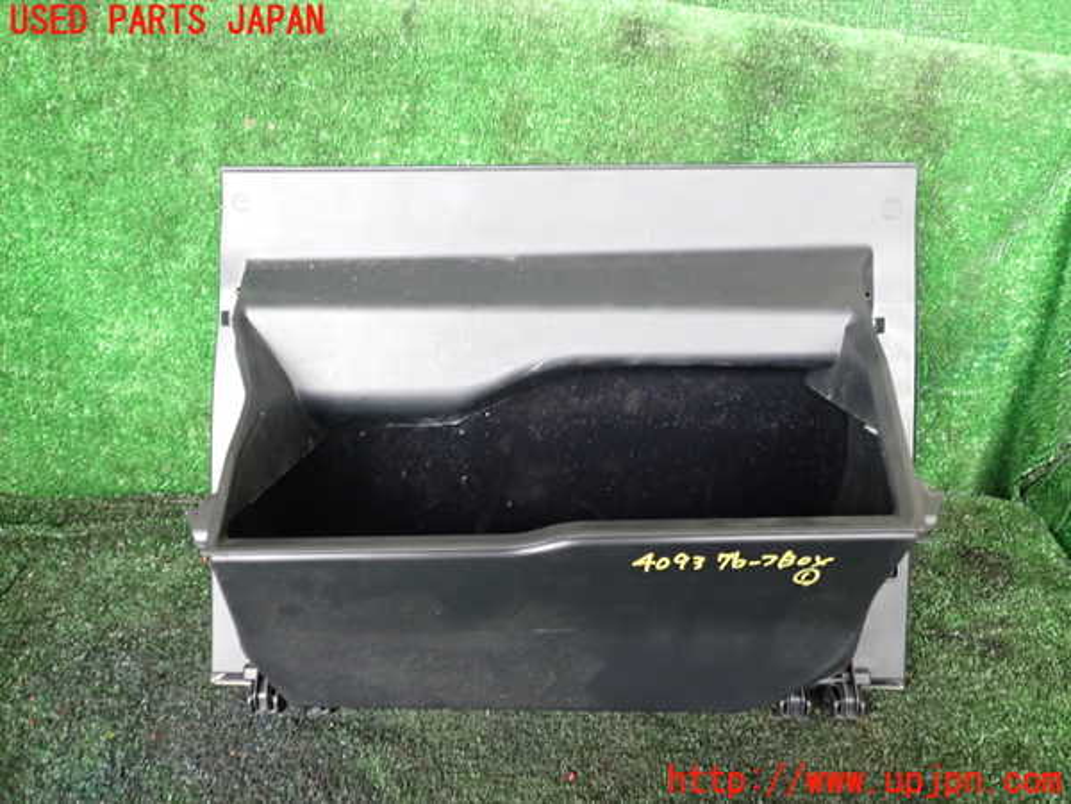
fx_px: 928
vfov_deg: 46.8
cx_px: 536
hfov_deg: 60.0
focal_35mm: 30
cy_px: 402
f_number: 2.3
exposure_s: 1/30
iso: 500
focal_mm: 5.4
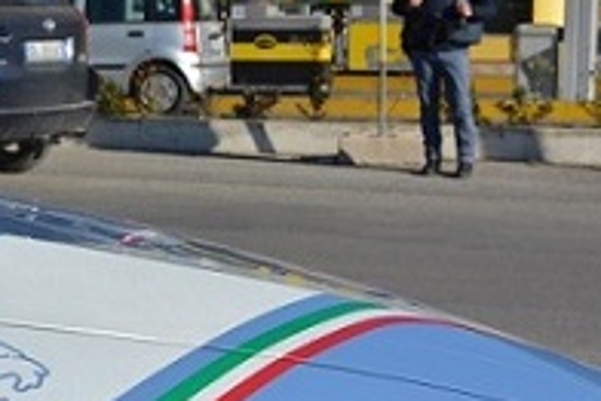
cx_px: 60
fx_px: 2021
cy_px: 188
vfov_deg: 11.3
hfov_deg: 16.7
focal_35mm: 121
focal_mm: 38
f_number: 11
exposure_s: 1/500
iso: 200
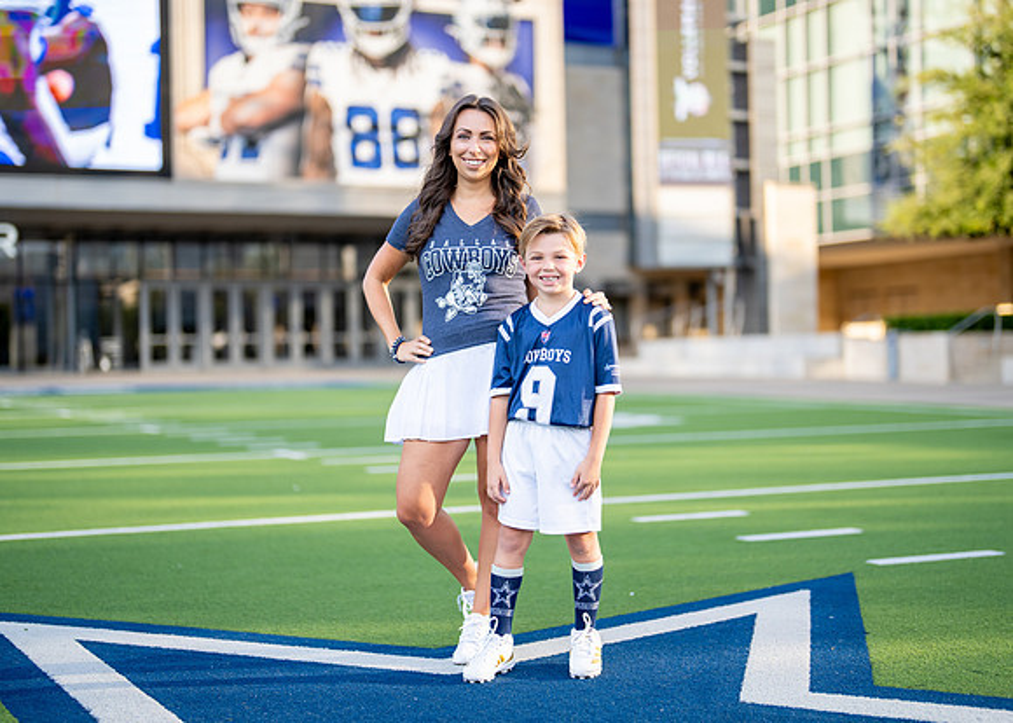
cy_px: 355
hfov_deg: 32.7
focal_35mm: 60
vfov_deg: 23.7
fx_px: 1724
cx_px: 518
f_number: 1.2
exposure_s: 1/1600
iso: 100
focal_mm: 50
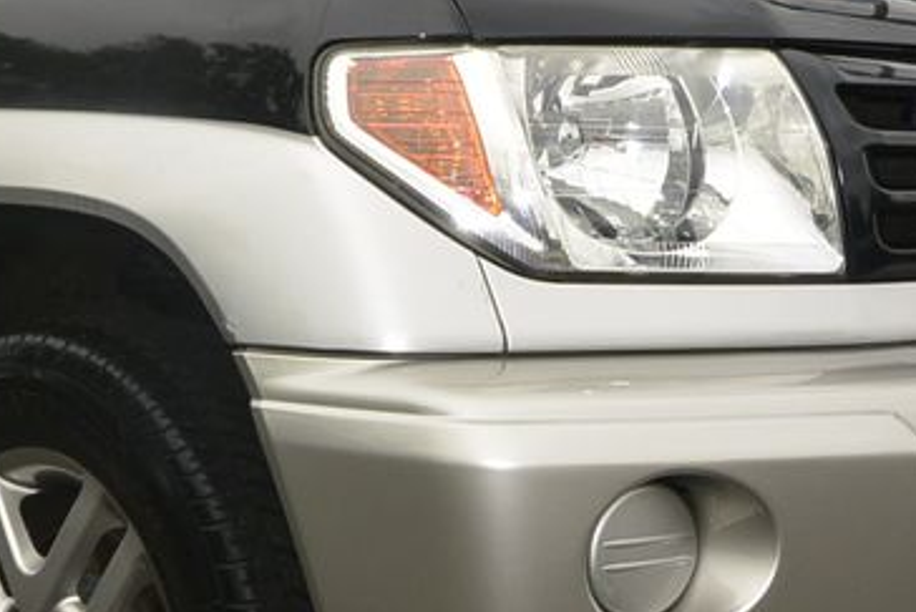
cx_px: 287
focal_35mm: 76
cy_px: 349
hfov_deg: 26.5
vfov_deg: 18.0
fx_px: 1934
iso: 160
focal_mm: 10
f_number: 7.1
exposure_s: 1/250
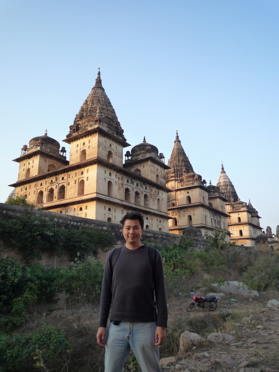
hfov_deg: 54.9
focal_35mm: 25
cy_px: 186
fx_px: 269
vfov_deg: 69.4
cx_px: 140
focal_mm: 4.4
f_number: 2.8
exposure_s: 1/320
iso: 160
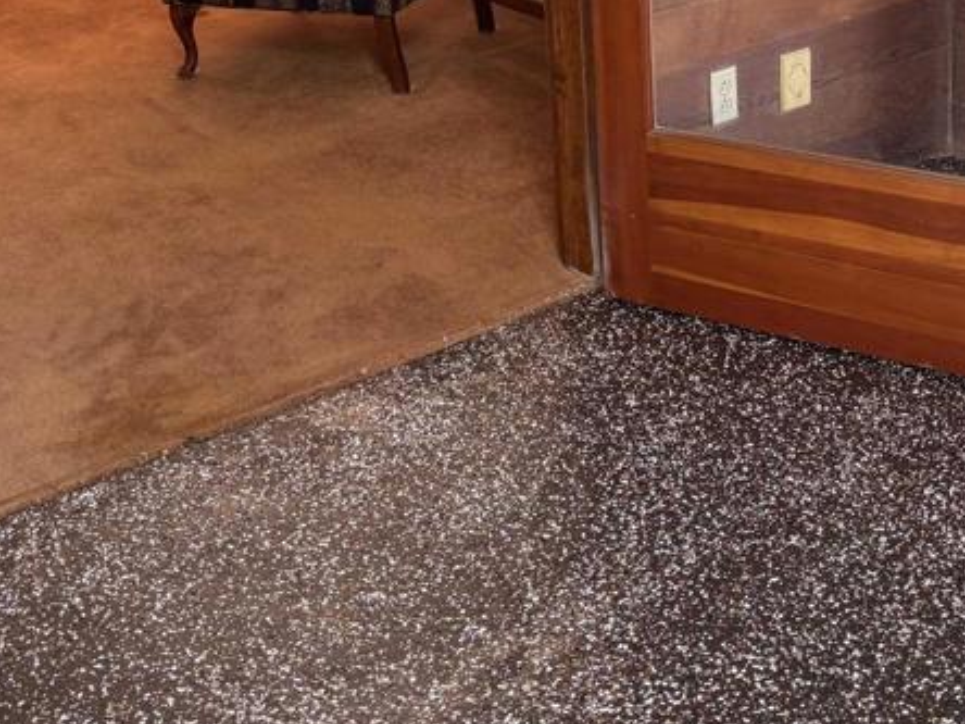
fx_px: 1673
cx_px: 409
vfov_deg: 23.0
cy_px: -76
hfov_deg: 32.1
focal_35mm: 60
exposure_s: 1/121
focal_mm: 5.96
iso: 100
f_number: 1.6
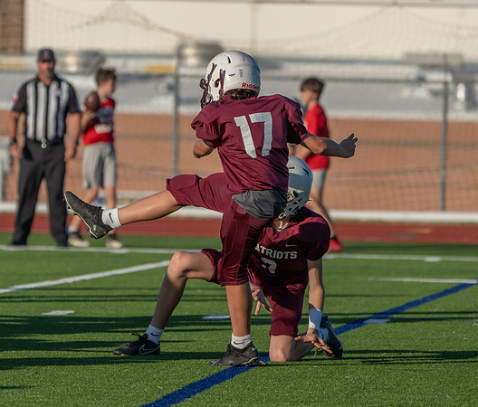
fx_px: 5943
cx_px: 228
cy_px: 195
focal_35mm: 409
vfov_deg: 3.9
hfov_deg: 4.6
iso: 125
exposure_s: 1/1000
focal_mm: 274
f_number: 5.6
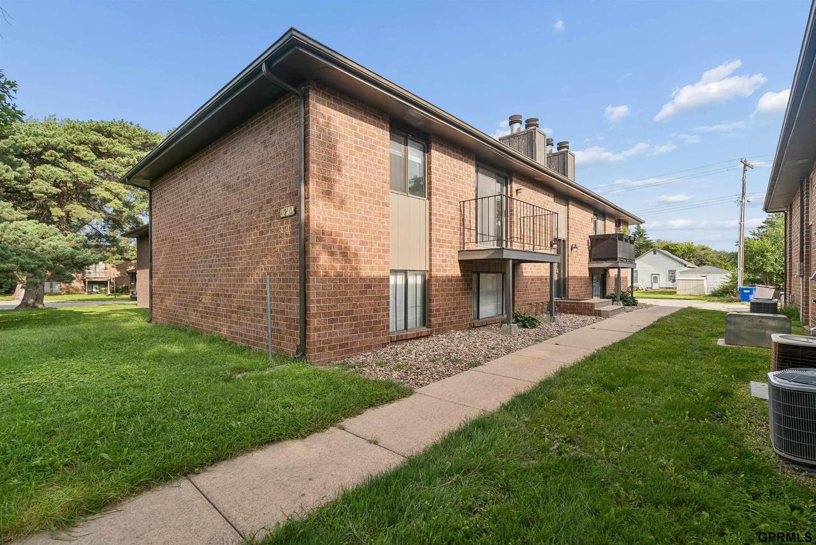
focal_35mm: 16
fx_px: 363
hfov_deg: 96.7
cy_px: 272
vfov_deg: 73.8
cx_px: 408
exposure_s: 1/200
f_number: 8
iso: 200
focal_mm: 16
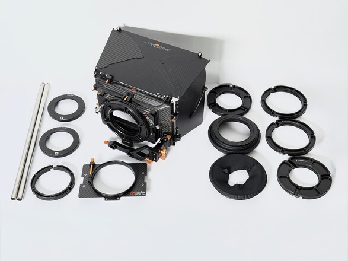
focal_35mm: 48
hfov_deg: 39.7
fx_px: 482
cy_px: 130
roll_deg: -0.6
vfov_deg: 30.3
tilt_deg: -44.0
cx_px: 174
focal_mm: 6.76
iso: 160
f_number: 1.78
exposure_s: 1/149
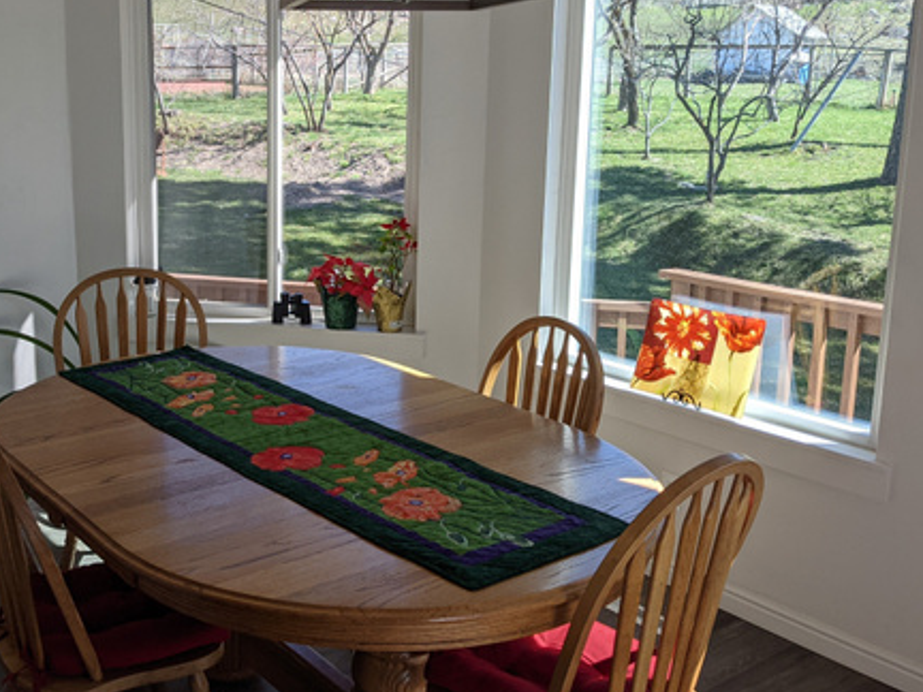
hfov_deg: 45.8
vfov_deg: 35.8
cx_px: 278
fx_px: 1067
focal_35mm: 40
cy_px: 280
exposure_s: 1/870
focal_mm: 4.38
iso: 64
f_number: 1.73
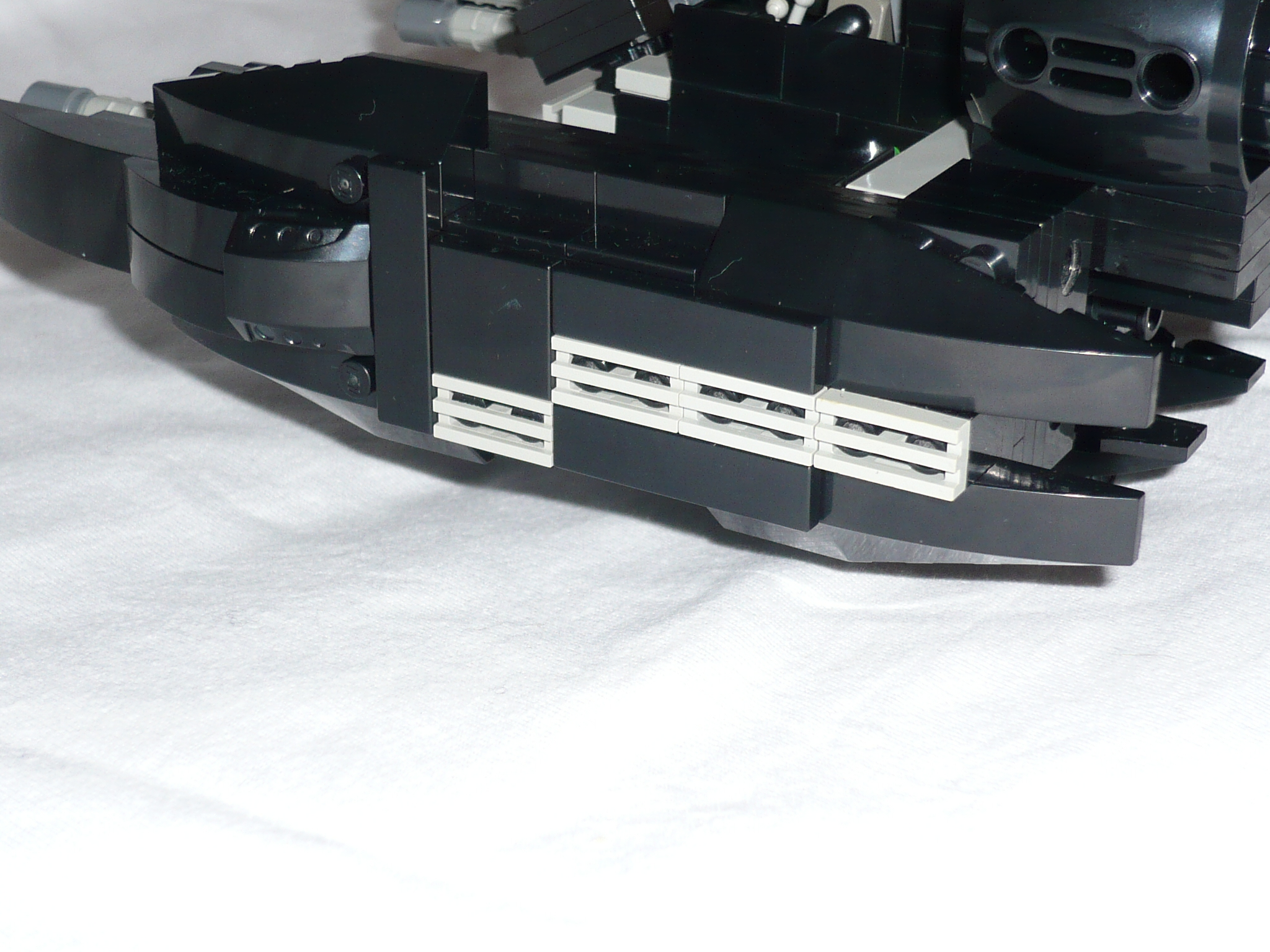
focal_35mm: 65
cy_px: 476
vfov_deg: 22.6
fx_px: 2385
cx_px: 635
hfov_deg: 29.8
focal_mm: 7
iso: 100
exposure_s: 1/30
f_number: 3.4
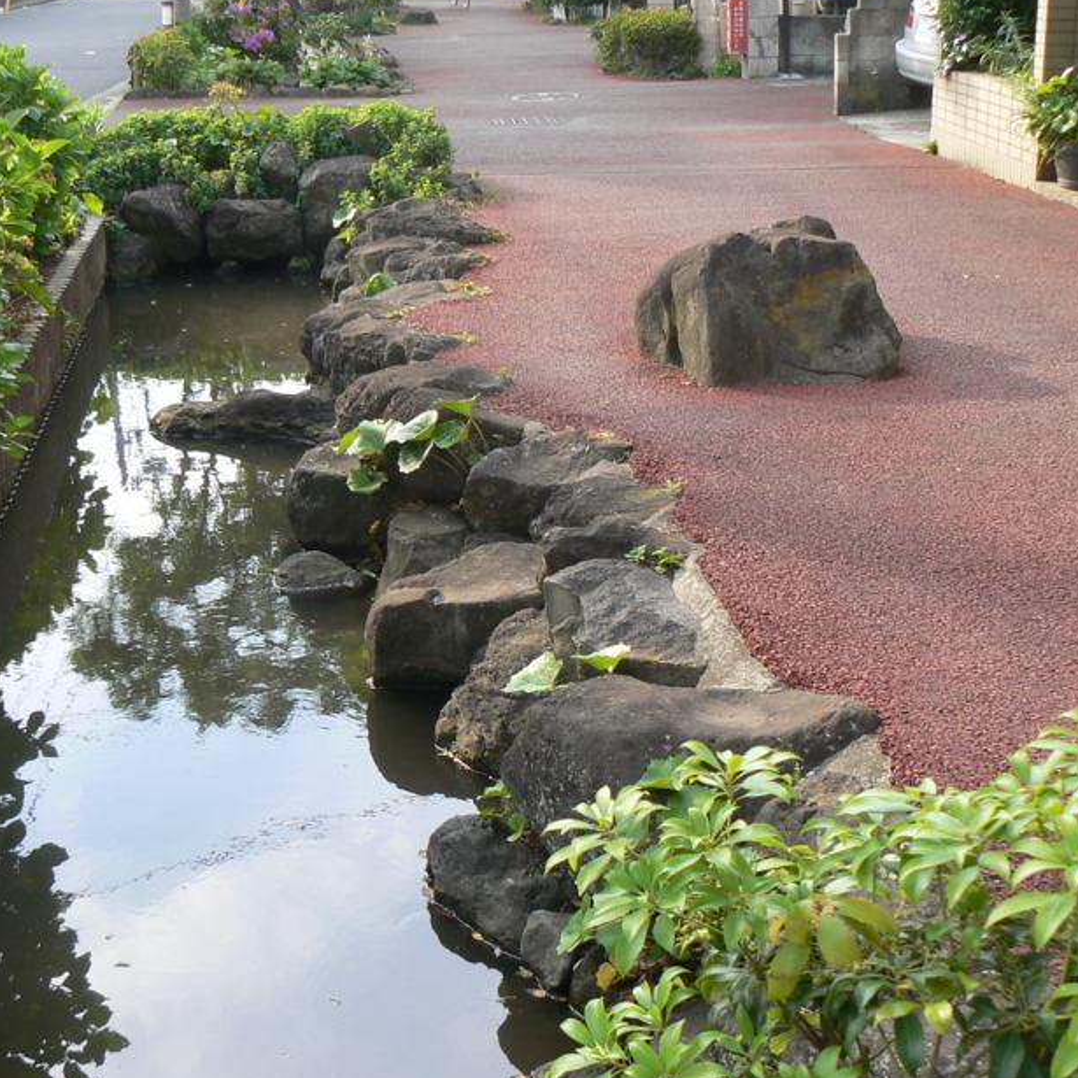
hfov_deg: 31.9
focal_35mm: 53
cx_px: 331
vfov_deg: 32.2
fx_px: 1867
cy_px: 540
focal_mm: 6
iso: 80
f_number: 4
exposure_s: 1/100
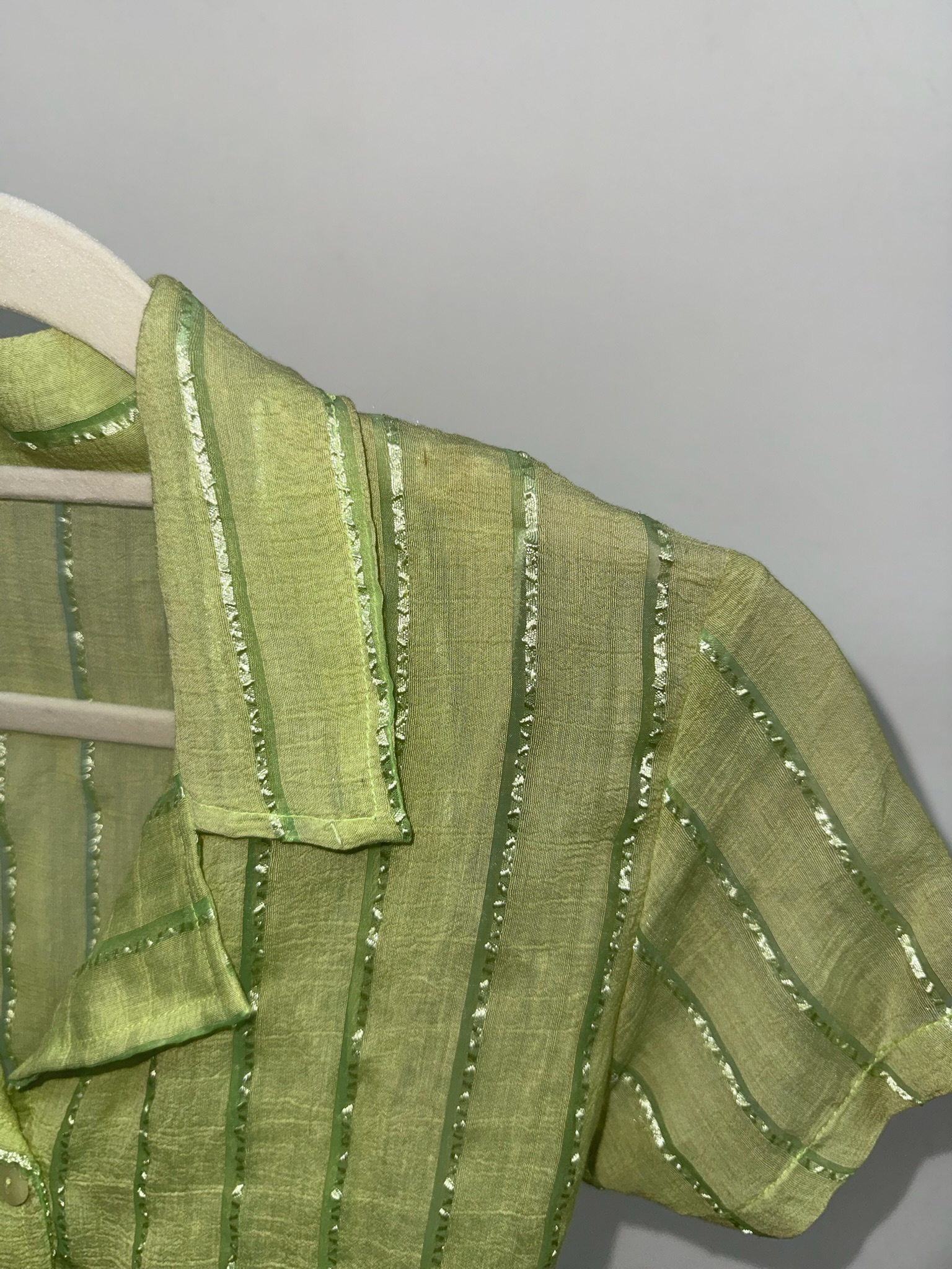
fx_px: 880
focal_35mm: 24
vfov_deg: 71.6
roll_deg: +0.3
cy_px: 634
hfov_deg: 56.8
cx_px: 476
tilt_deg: -10.1
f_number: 1.78
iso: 50
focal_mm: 6.76
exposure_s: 1/85
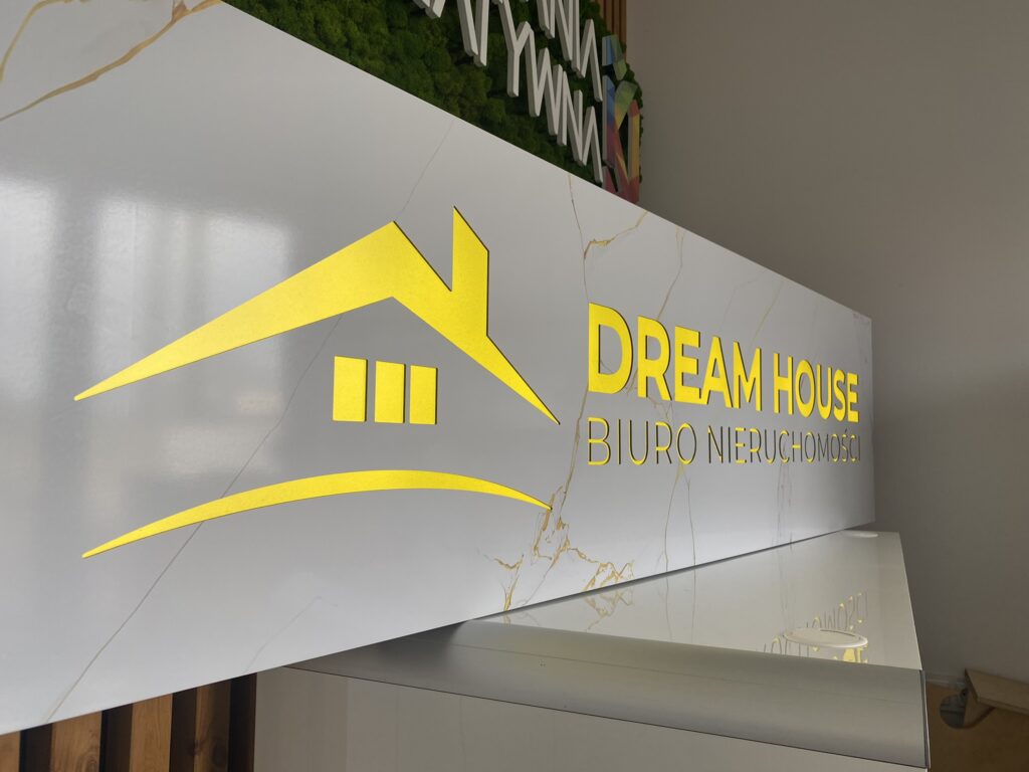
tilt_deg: +4.7
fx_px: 773
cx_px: 514
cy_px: 386
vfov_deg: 53.1
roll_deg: -0.7
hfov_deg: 67.3
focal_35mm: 26
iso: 50
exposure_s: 1/122
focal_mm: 4.25
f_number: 1.8
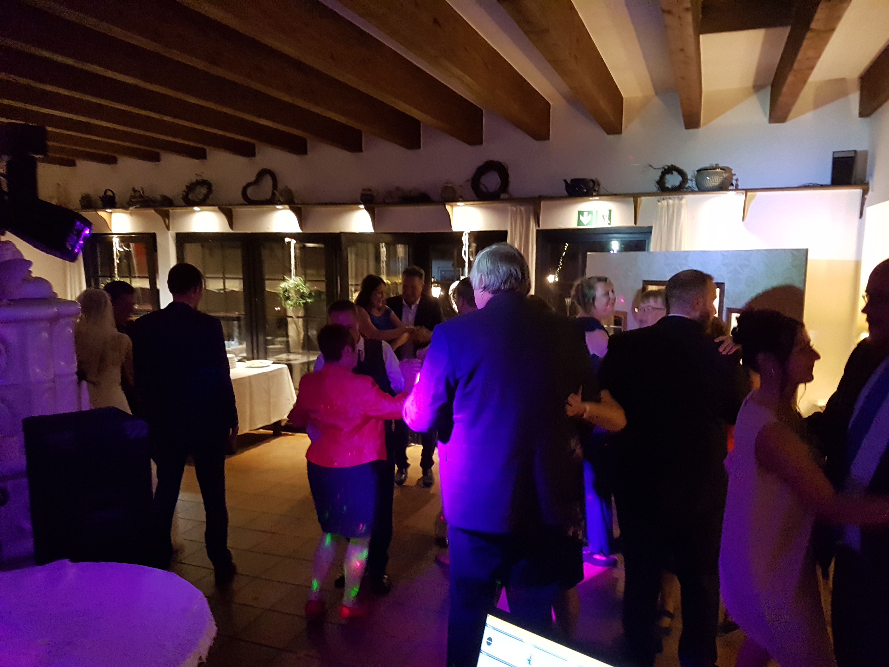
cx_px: 444
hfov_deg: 67.3
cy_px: 334
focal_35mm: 26
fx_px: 668
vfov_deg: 53.1
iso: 640
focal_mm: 4.2
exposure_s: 1/33
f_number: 1.7
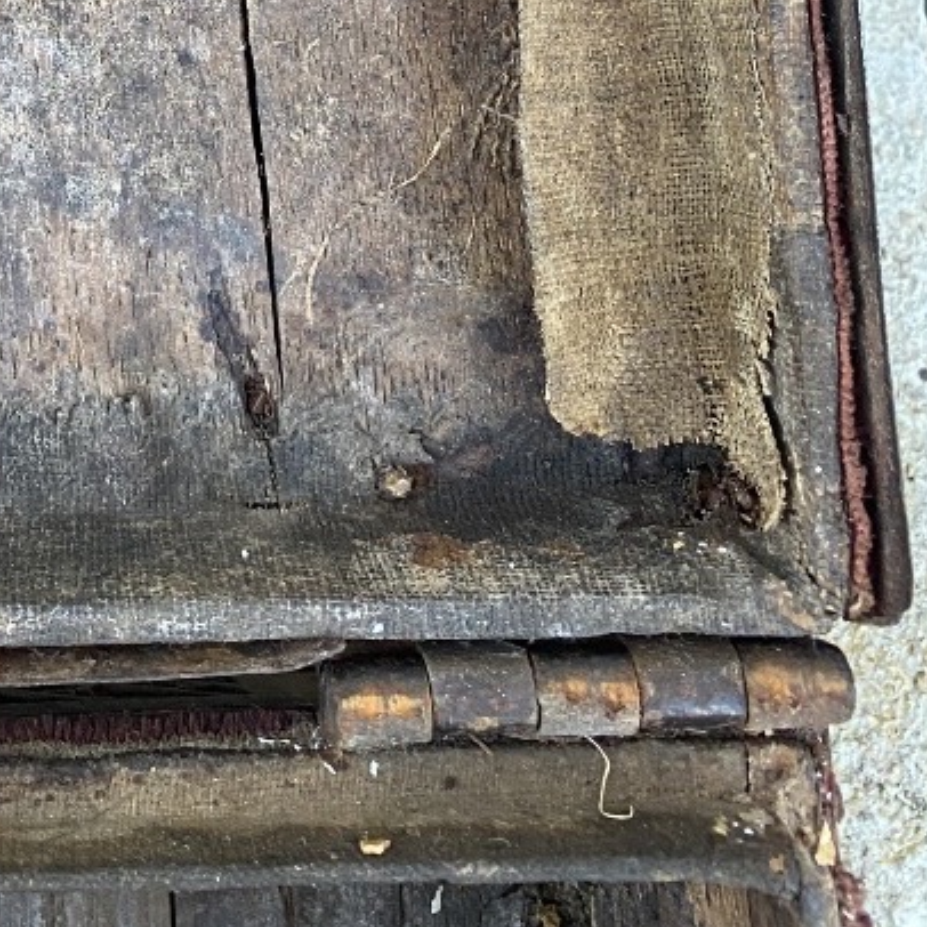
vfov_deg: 22.1
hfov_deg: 23.9
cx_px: -66
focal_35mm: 68
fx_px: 2060
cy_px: -358
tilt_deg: -75.7
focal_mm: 4.25
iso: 125
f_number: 1.8
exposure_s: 1/63
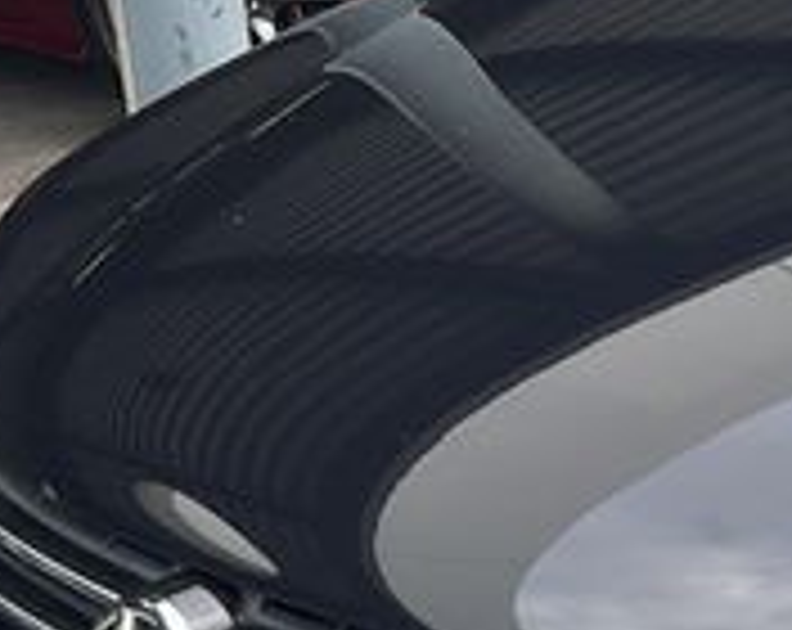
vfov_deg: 11.9
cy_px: 432
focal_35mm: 129
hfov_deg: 13.4
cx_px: 1440
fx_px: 3017
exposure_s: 1/386
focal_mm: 3
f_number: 1.8
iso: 25
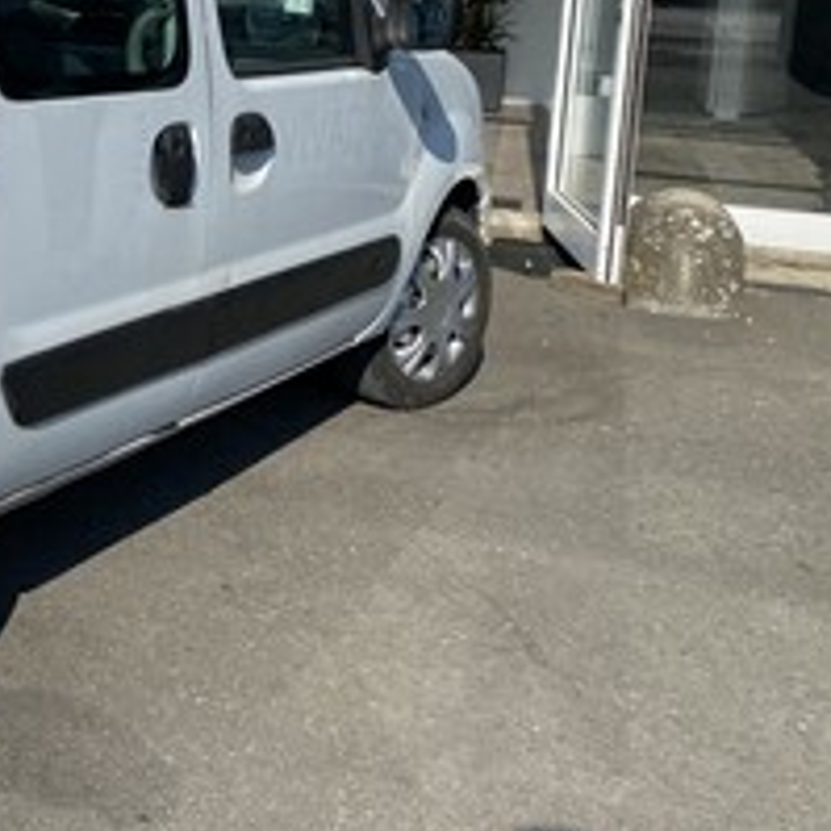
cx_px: -196
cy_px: 81
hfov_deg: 25.7
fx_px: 1602
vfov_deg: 28.0
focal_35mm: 59
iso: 32
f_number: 1.8
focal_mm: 4.25
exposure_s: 1/5236
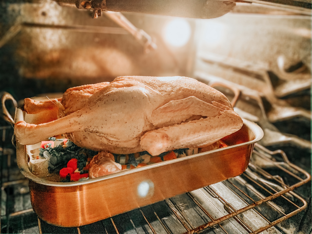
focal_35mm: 26
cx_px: 156
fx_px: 234
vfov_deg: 53.1
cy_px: 117
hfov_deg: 67.3
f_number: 1.8
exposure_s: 1/30
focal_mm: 4.25
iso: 640
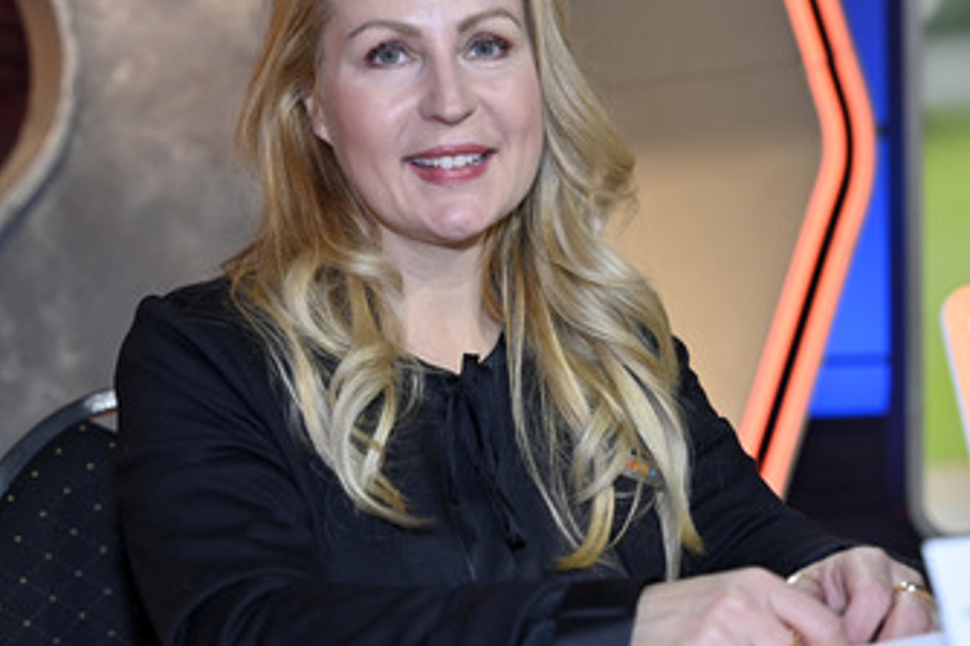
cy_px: 275
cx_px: 552
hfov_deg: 28.8
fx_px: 1885
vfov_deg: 19.4
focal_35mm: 70
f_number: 4
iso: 1000
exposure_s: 1/200
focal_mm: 52
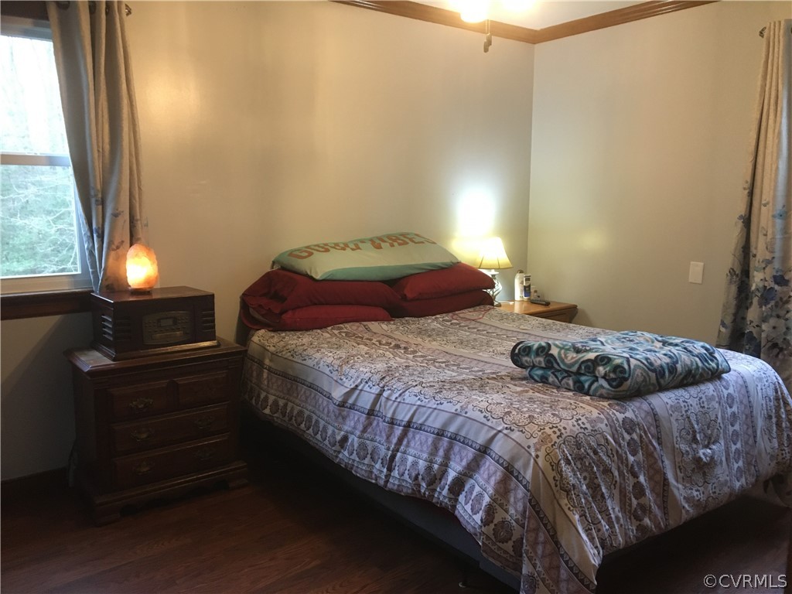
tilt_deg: -8.2
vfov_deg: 48.2
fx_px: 664
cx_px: 396
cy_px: 297
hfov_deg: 61.7
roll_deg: -0.6
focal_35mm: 29
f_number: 2.2
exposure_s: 1/24
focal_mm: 4.15
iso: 200
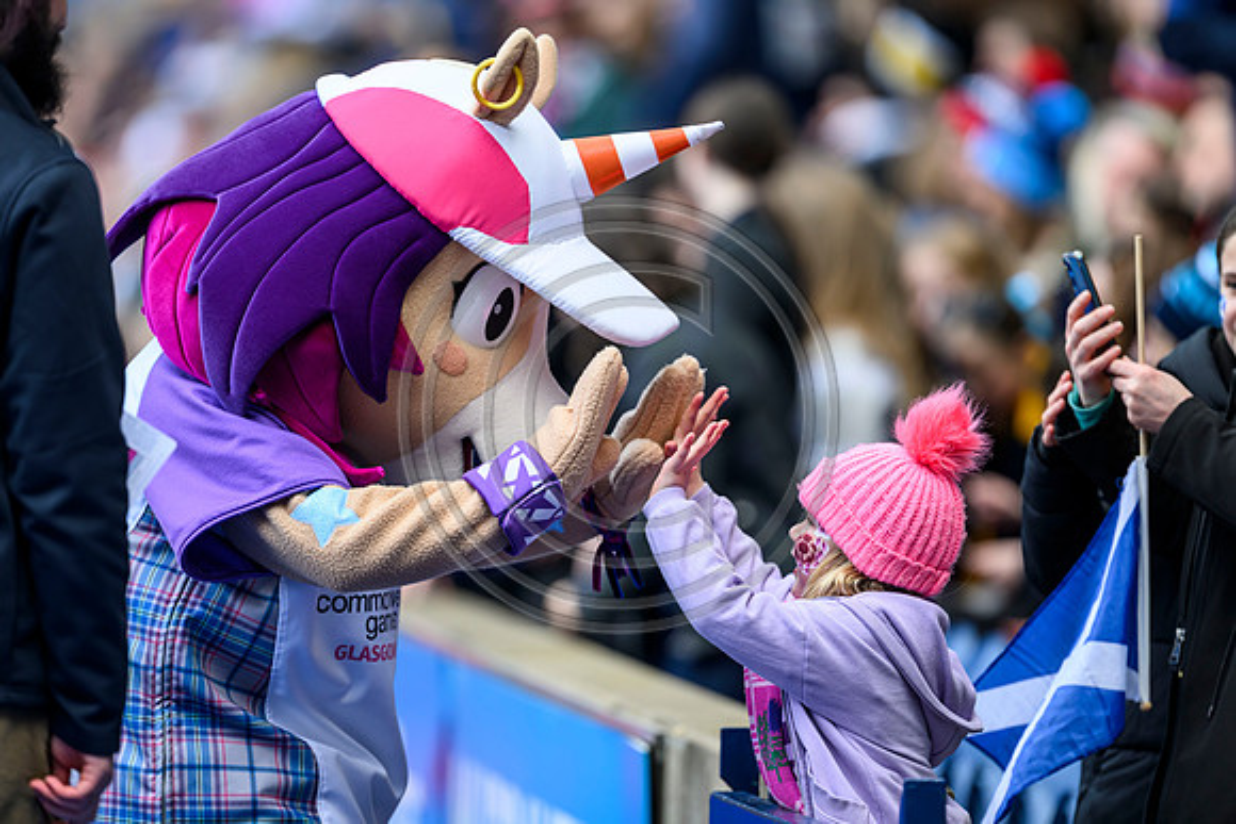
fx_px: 13736
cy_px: 412
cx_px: 618
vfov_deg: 3.4
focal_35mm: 400
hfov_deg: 5.2
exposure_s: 1/1250
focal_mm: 400
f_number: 3.2
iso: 500
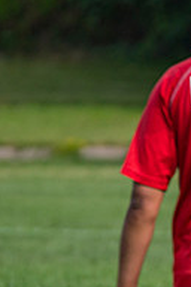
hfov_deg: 1.6
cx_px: 395
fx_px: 6915
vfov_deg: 2.4
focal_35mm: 869
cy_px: 237
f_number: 3.2
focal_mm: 192
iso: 400
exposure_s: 1/4000
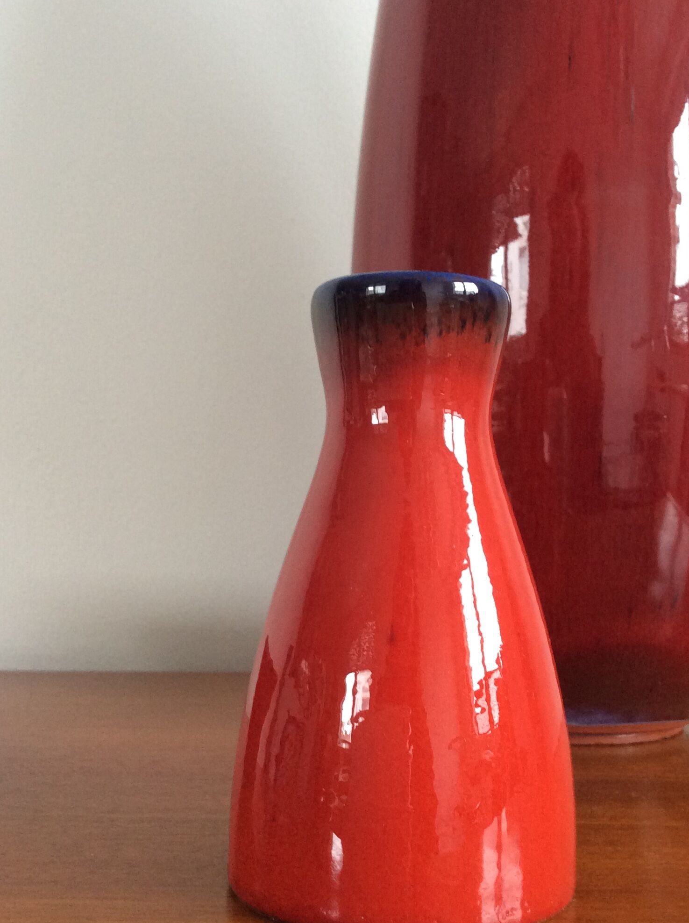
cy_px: 439
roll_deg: -0.3
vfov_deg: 44.8
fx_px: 1118
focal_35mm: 42
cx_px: 400
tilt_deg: +4.4
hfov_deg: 34.2
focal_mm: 3.3
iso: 80
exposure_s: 1/25
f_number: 2.4
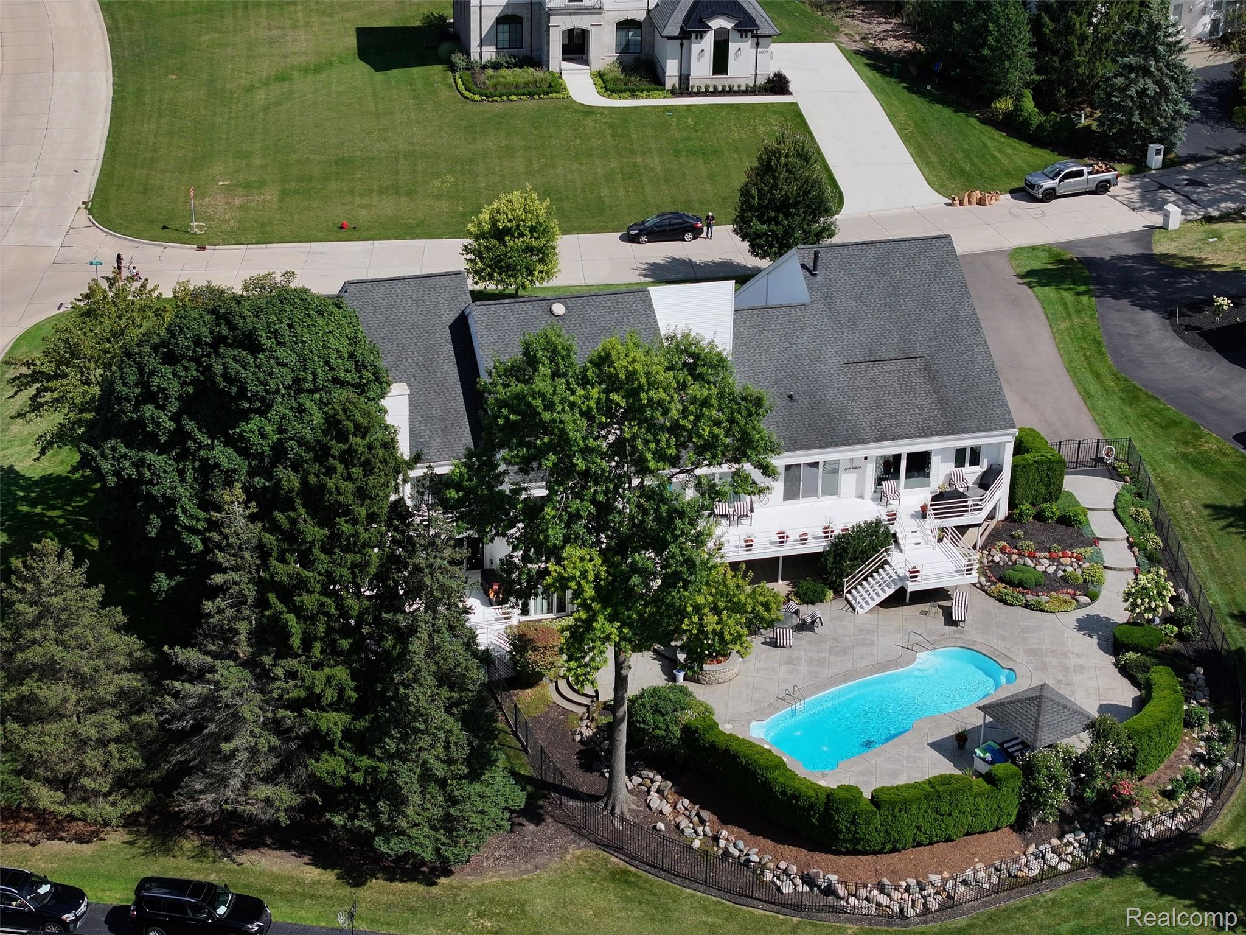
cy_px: 468
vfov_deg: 21.0
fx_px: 2520
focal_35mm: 70
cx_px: 623
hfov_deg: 27.8
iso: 180
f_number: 2.8
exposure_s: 1/120
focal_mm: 19.35
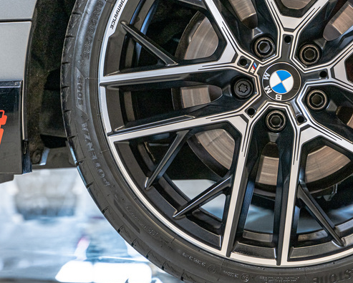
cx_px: 189
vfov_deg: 10.6
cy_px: 77
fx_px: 1526
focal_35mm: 146
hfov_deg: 13.2
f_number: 4
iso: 400
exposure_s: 1/125
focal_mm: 75
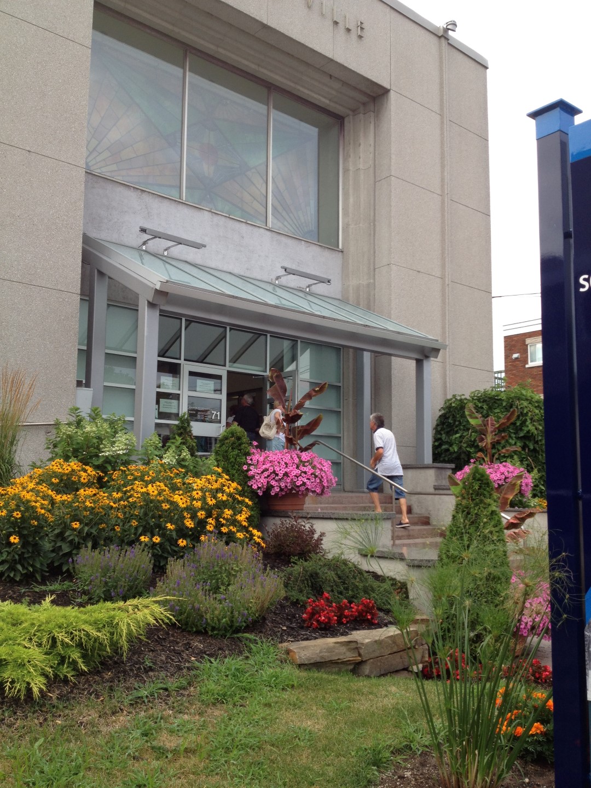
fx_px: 797
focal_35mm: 35
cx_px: 296
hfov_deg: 40.7
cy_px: 394
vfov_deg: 52.6
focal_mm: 4.28
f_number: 2.4
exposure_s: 1/285
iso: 64
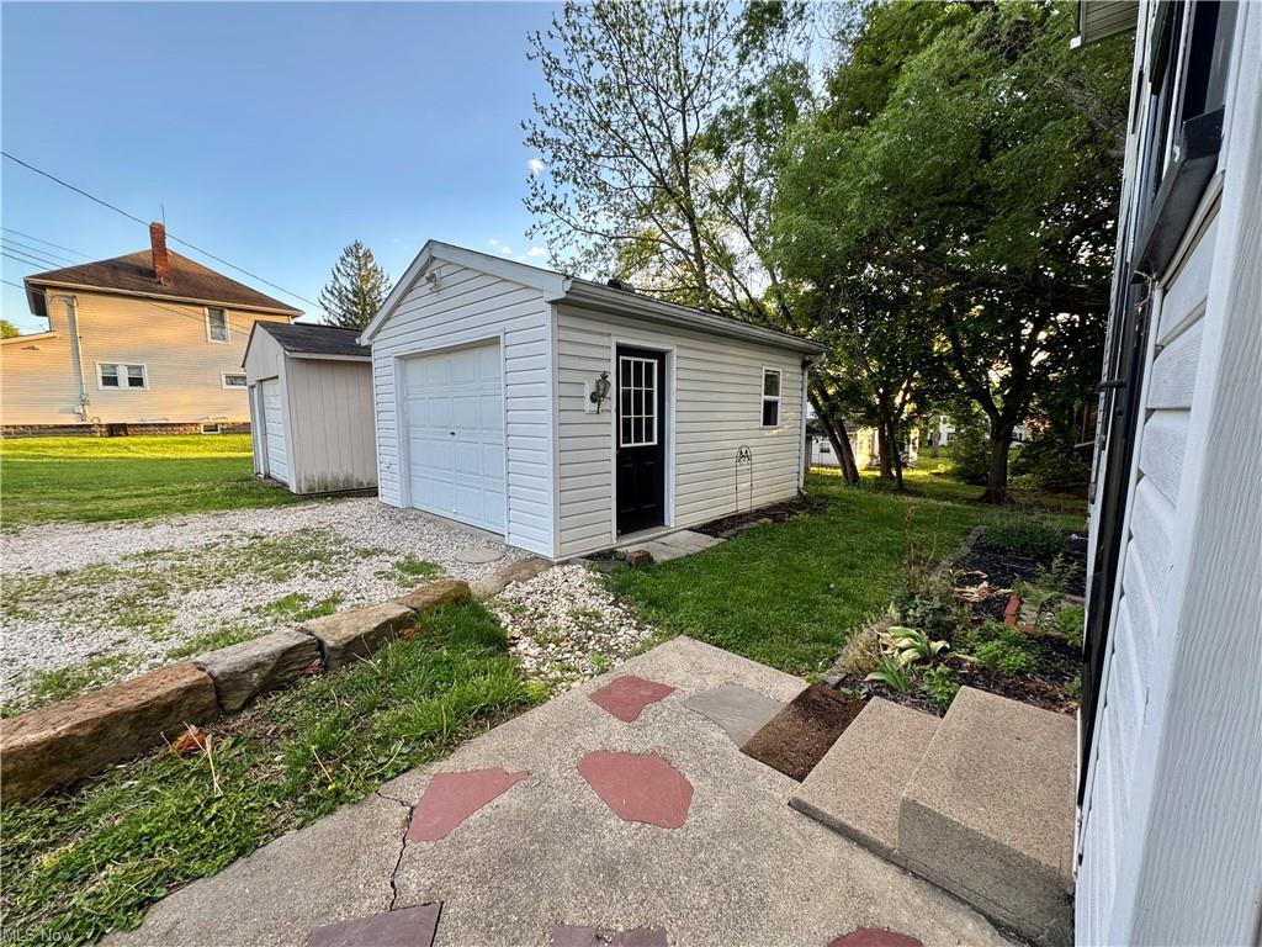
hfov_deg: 102.1
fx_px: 510
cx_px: 631
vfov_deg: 85.7
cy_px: 474
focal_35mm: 14
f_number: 2.2
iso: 50
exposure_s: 1/99
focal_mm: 2.22
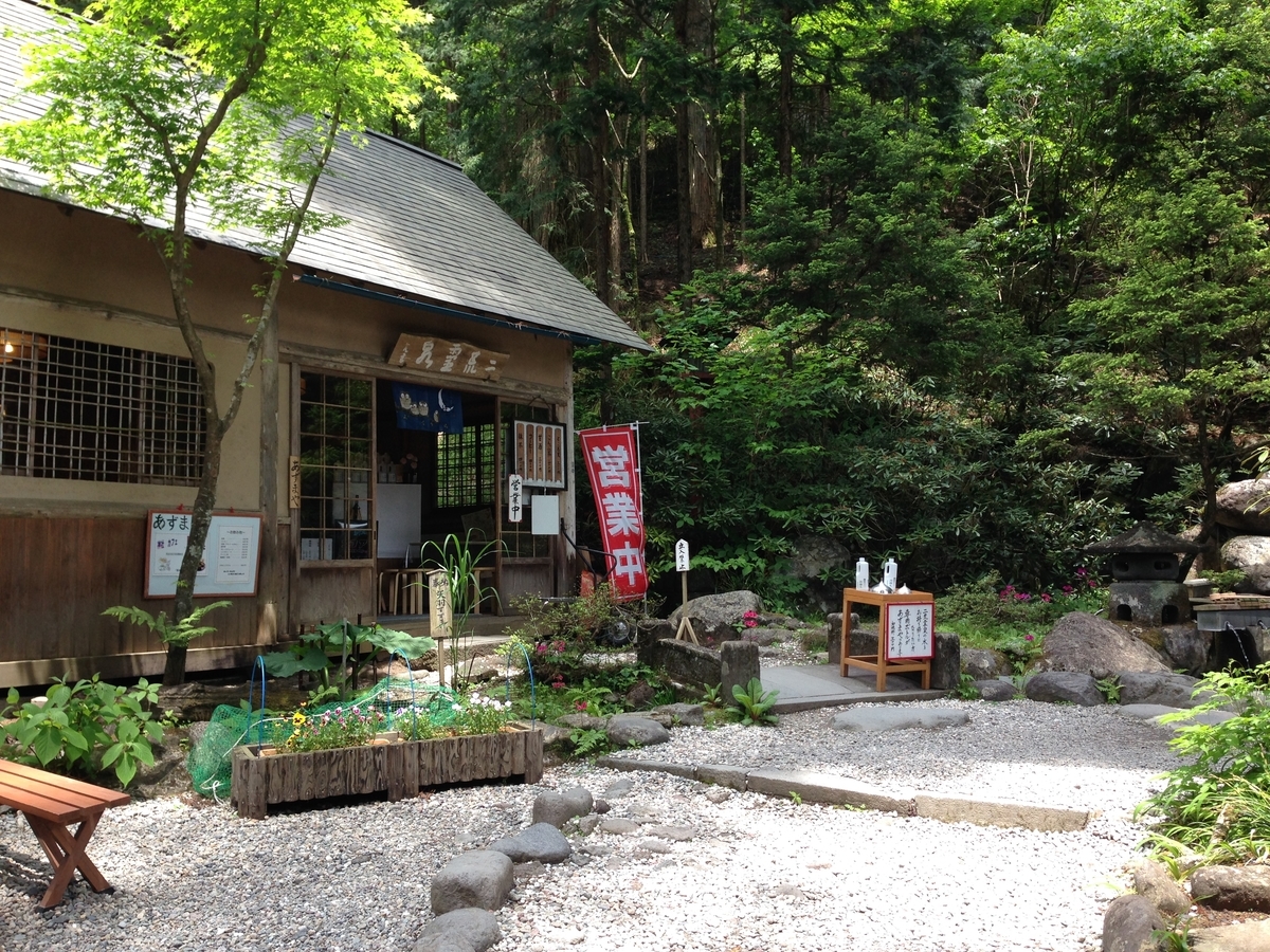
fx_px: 1211
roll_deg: +0.0
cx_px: 635
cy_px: 476
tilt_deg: +3.9
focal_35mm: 33
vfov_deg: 42.9
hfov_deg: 55.4
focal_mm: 4.12
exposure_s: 1/208
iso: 50
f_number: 2.4
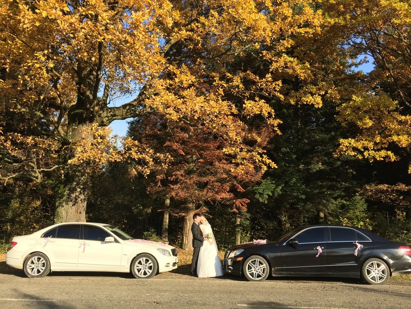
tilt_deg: +9.2
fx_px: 344
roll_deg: -1.9
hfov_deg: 61.6
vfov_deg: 48.2
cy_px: 154
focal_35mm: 29
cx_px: 206
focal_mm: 4.15
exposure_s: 1/807
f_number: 2.2
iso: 32
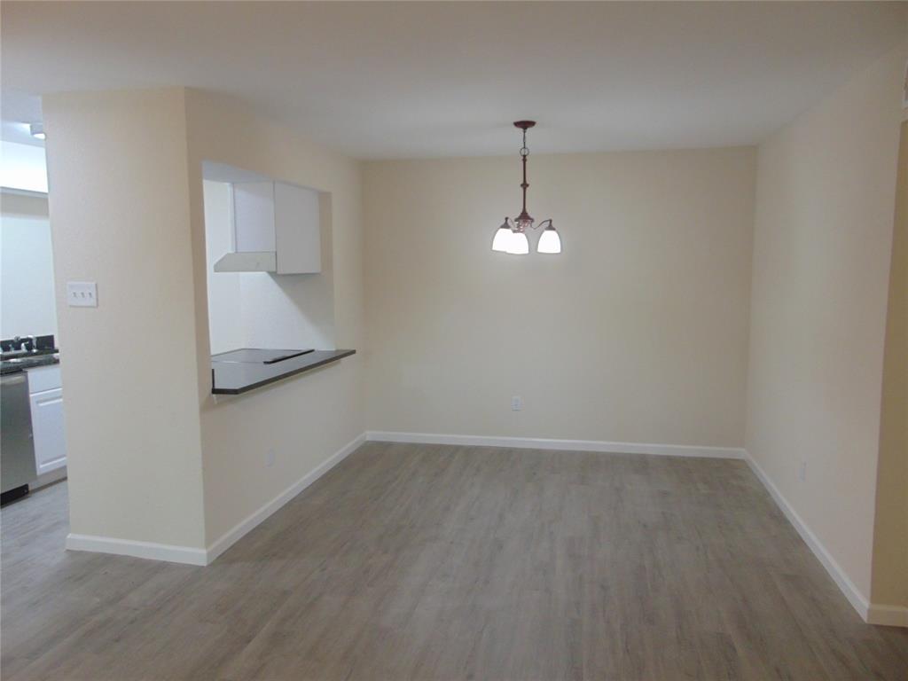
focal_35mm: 25
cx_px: 454
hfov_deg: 69.4
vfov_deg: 54.9
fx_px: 656
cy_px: 340
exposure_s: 1/30
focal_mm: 4.5
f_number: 3
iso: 160
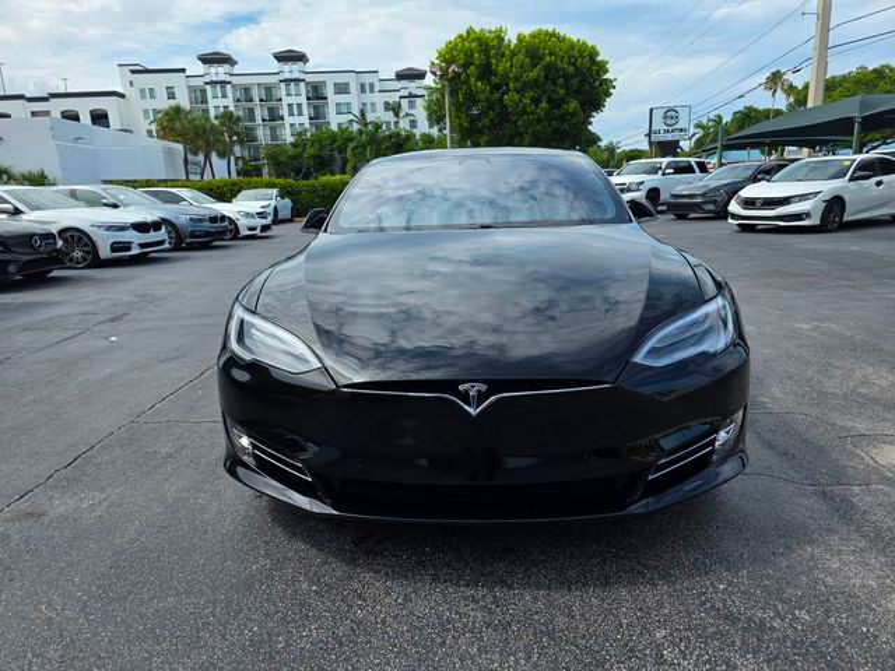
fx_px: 595
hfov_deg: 73.9
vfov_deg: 58.9
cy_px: 336
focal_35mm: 23
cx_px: 448
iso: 80
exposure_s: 1/4434
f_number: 1.7
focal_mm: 6.3
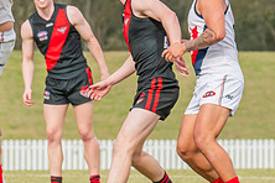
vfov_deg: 1.7
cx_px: -78
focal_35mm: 817
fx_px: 6240
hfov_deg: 2.5
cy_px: 3
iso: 800
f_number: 9
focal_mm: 240
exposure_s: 1/1250
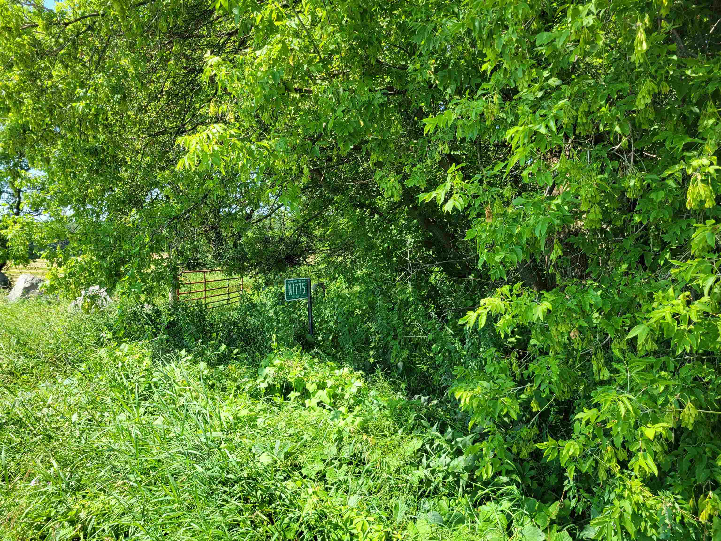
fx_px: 542
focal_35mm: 26
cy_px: 270
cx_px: 360
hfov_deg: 67.3
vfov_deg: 53.1
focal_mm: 5.4
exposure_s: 1/554
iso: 40
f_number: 1.8
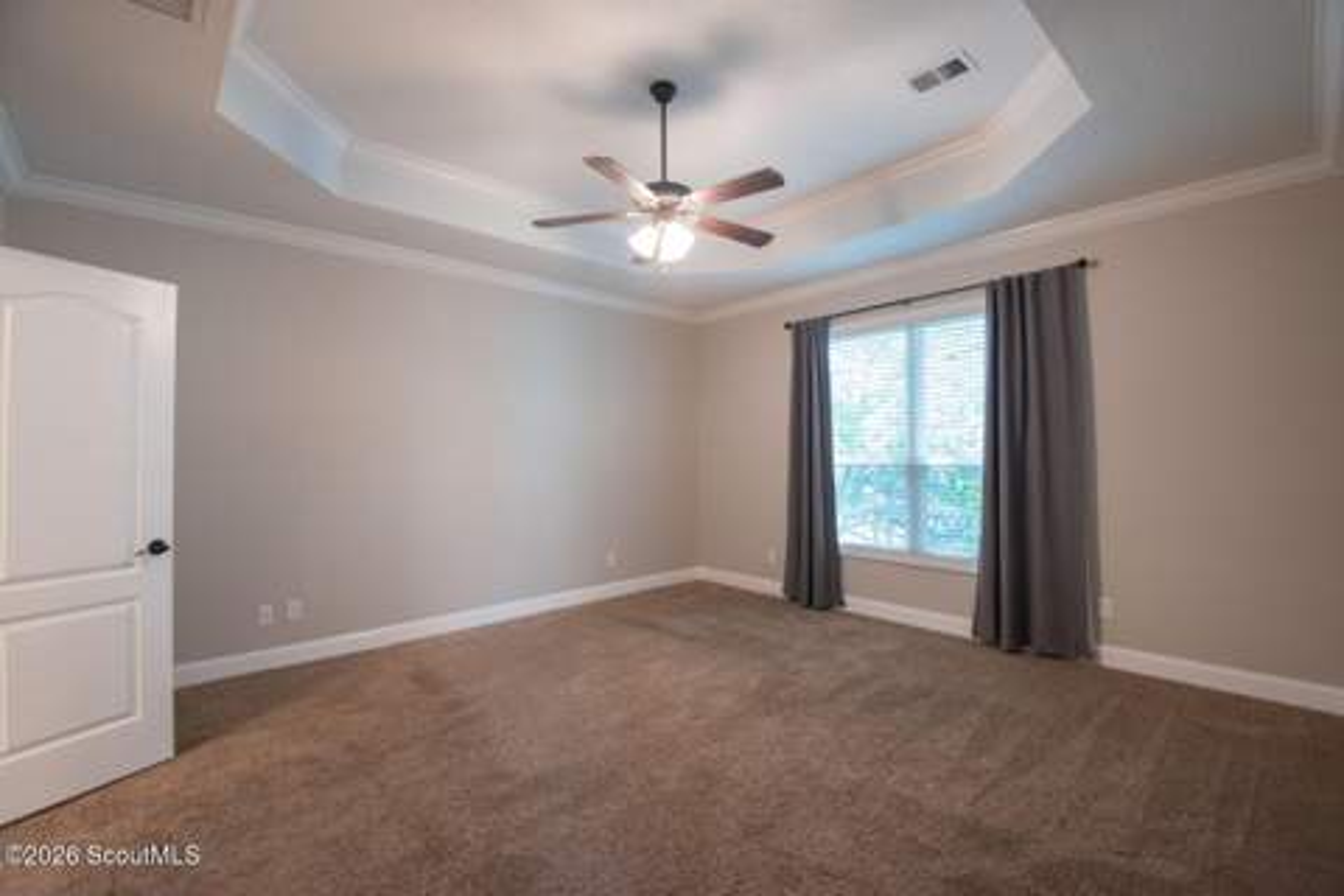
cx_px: 672
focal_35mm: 15
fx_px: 560
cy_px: 448
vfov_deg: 77.3
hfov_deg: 100.4
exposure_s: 1/20
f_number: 5
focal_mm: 10
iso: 1250
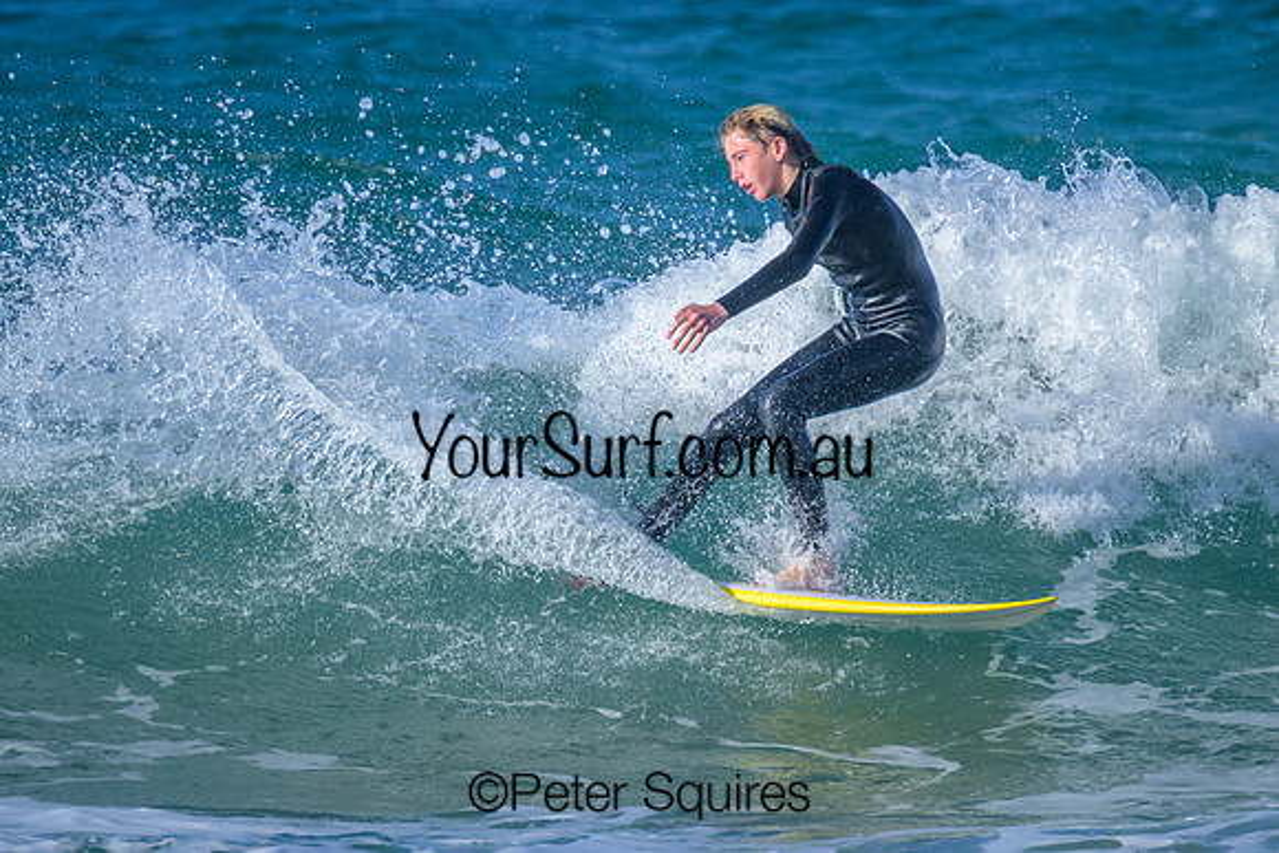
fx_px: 39090
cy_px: 404
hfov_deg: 1.9
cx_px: 621
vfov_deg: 1.3
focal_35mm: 1100
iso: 1100
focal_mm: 800
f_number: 11
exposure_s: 1/2000
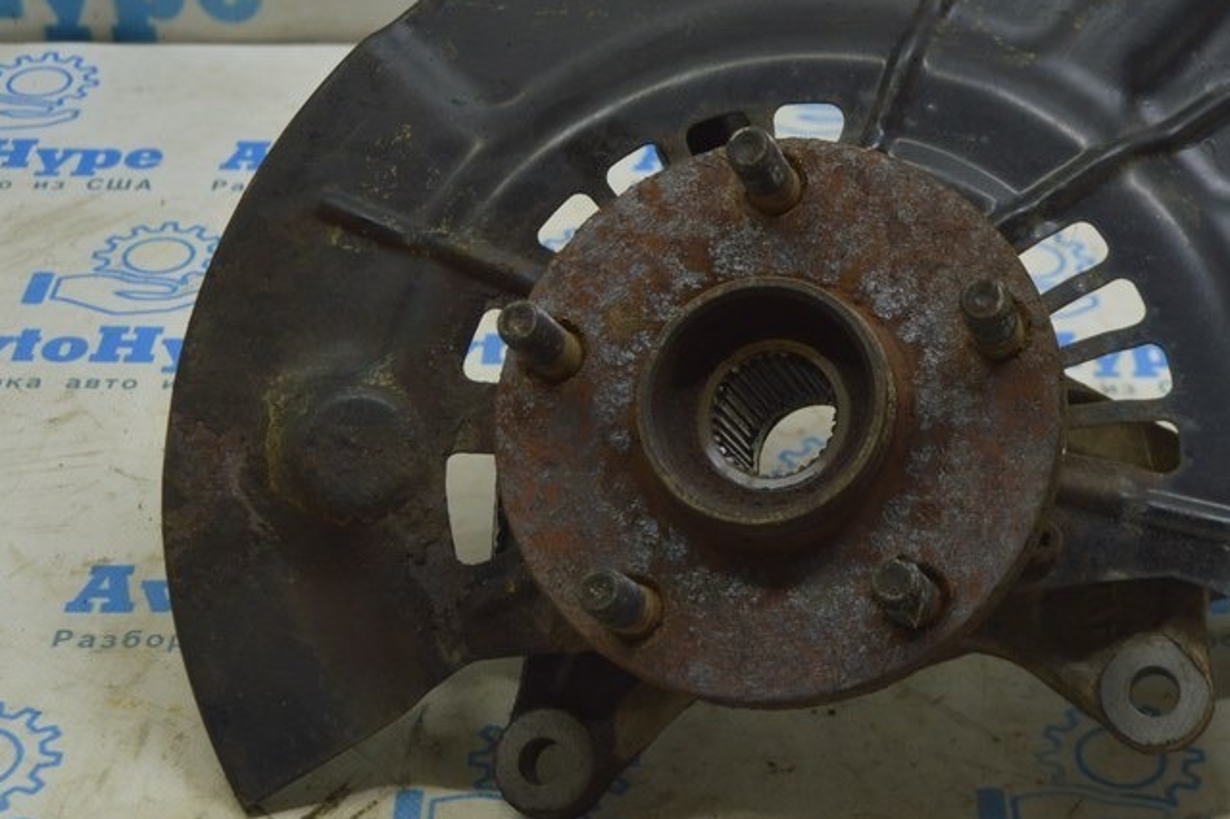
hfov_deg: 27.9
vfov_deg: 18.9
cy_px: 393
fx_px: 2459
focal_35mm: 72
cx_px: 842
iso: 400
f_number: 5.6
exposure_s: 1/40
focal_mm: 30
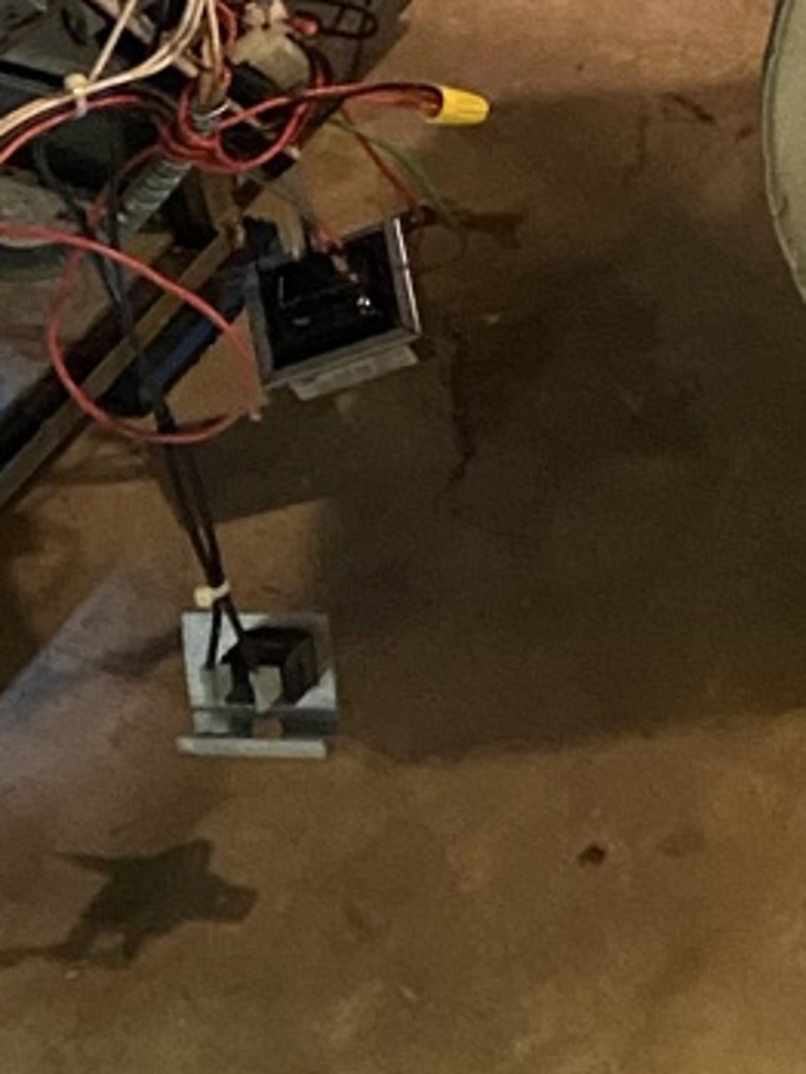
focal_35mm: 131
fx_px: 4064
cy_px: -754
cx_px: 1298
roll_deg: +5.3
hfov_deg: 10.8
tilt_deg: -29.2
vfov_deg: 13.7
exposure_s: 1/30
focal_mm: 4.25
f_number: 1.8
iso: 800
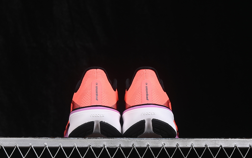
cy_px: 83
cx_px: 121
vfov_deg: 16.3
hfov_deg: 25.8
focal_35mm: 80
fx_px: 549
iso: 160
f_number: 8
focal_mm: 50
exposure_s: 1/80
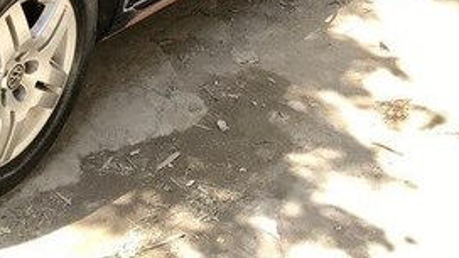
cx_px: 89
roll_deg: -7.1
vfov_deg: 15.1
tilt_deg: -16.9
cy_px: -134
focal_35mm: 74
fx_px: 901
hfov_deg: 28.0
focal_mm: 3.99
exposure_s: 1/327
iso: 20
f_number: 1.8
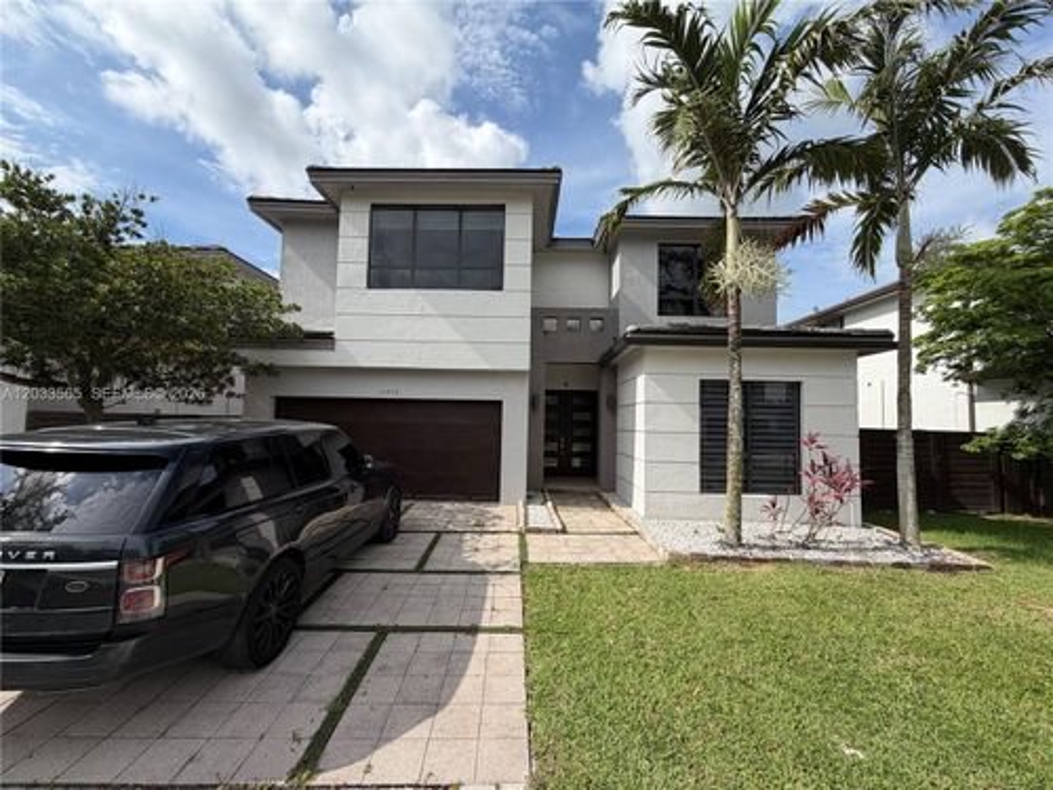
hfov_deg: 102.1
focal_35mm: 14
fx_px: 426
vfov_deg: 85.7
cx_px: 526
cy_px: 395
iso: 20
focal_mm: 2.22
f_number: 2.2
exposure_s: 1/928
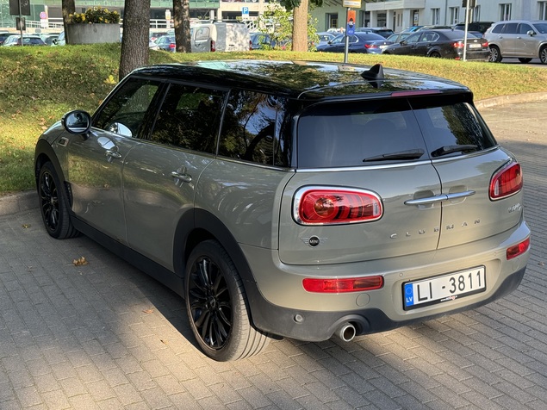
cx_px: 274
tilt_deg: -12.2
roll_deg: +0.6
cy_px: 205
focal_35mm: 48
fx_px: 758
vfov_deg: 30.3
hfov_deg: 39.7
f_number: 1.78
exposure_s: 1/522
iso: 64
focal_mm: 6.76
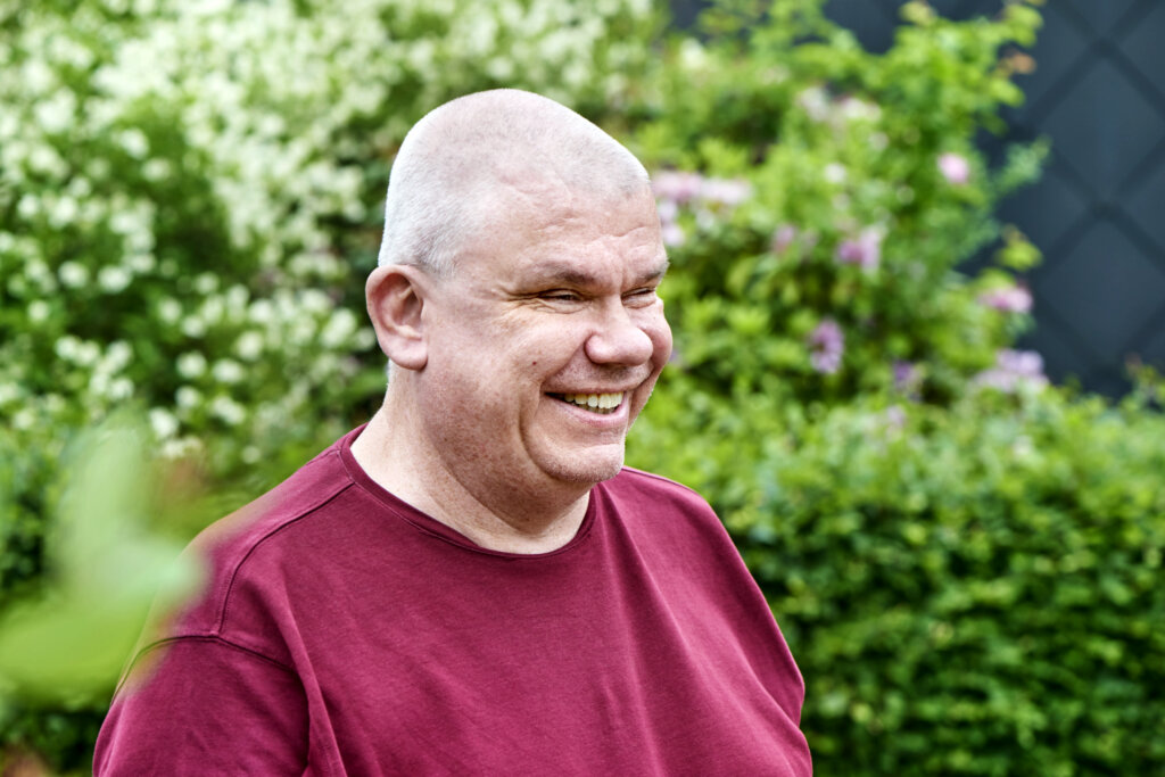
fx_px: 3398
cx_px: 582
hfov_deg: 19.5
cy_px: 388
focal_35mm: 105
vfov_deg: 13.0
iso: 320
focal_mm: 105
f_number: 6.3
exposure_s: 1/160
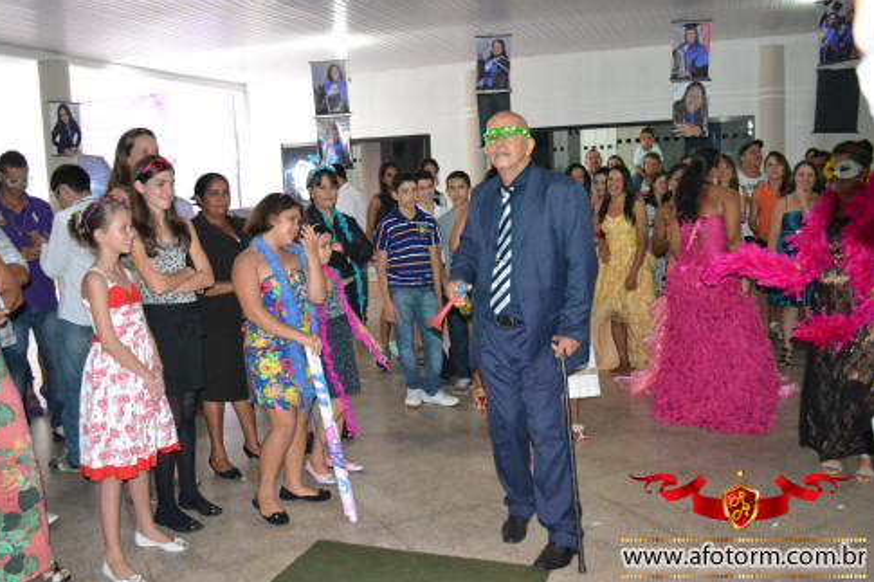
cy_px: 295
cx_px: 427
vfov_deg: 38.9
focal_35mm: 34
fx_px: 825
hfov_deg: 55.8
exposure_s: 1/60
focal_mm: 22
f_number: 3.8
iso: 3200
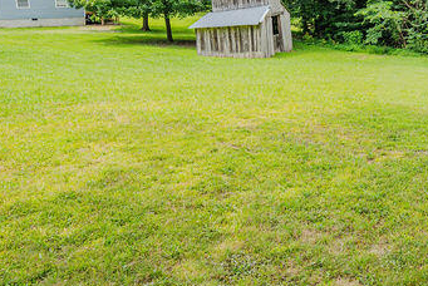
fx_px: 500
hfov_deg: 41.2
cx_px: 414
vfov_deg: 31.1
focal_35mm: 42
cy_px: 57
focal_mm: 14
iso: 250
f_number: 4
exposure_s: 1/1600
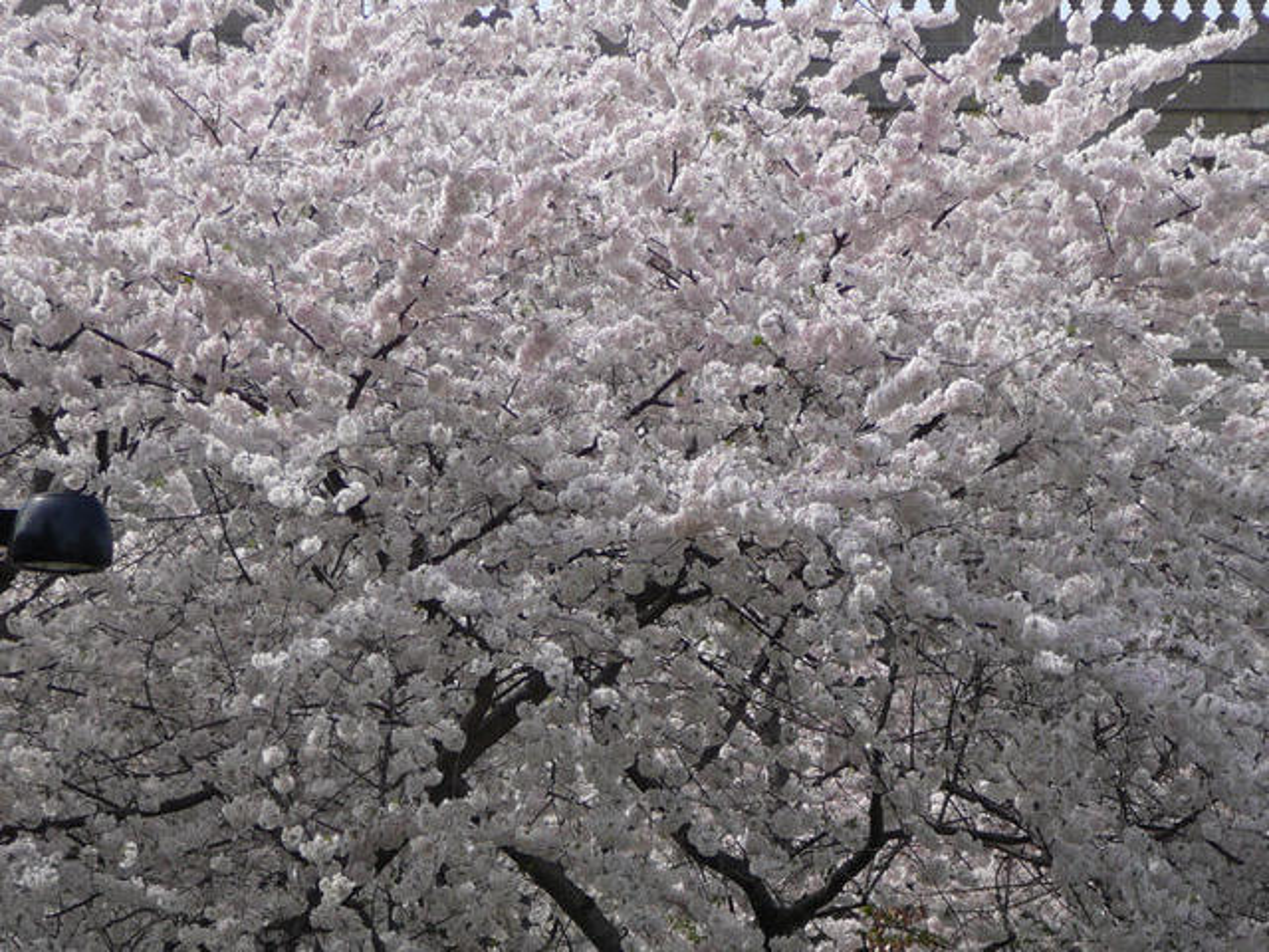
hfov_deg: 10.7
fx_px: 6782
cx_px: 634
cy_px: 476
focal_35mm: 185
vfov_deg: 8.0
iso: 80
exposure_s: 1/800
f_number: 4
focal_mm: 22
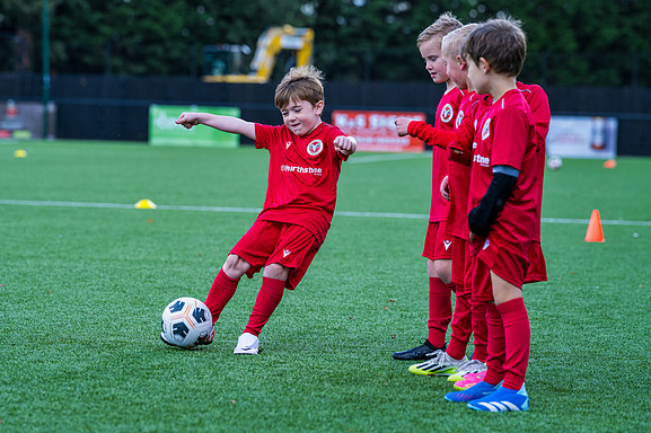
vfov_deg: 8.1
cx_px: 266
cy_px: 217
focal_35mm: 169
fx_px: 3054
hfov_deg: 12.2
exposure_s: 1/800
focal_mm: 135
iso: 400
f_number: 4
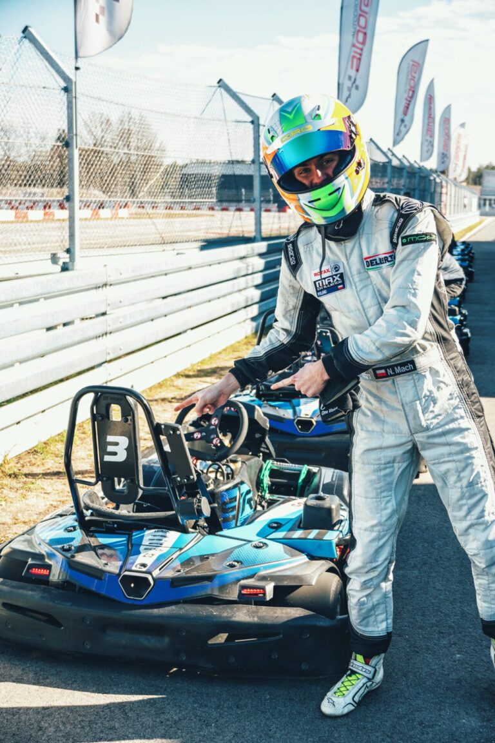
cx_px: 248
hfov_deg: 28.9
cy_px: 372
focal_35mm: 46
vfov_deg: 42.3
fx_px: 959
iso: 100
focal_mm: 31
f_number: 4
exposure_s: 1/250
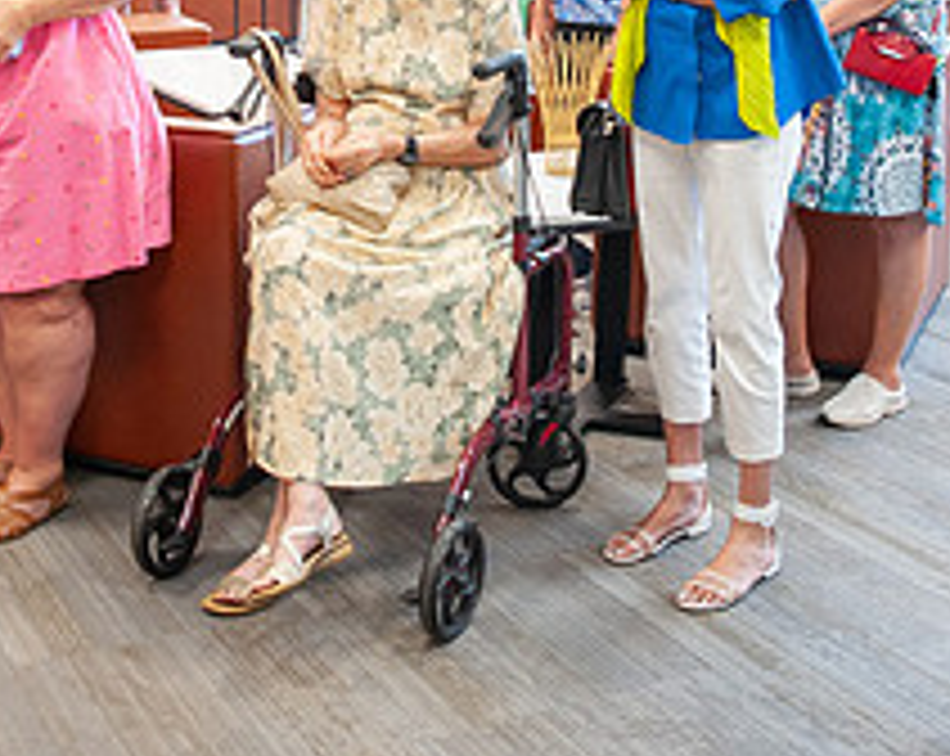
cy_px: -9
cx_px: 491
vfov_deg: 23.4
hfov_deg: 30.5
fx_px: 1740
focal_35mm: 62
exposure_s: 1/160
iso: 1250
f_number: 3.2
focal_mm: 24
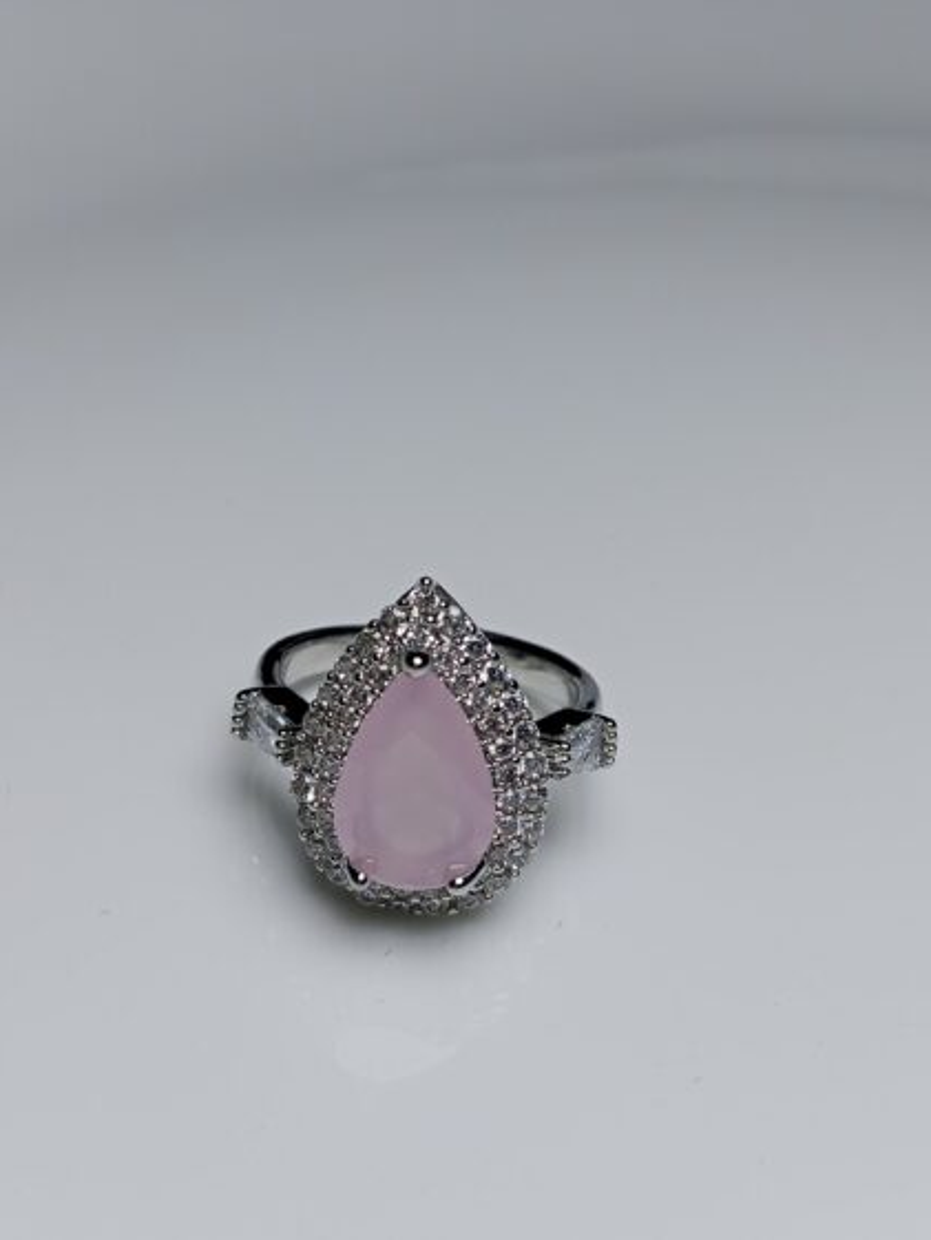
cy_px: 613
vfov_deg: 40.4
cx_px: 471
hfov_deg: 30.9
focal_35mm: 47
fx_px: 1685
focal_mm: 3.98
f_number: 1.8
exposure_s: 1/259
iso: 50
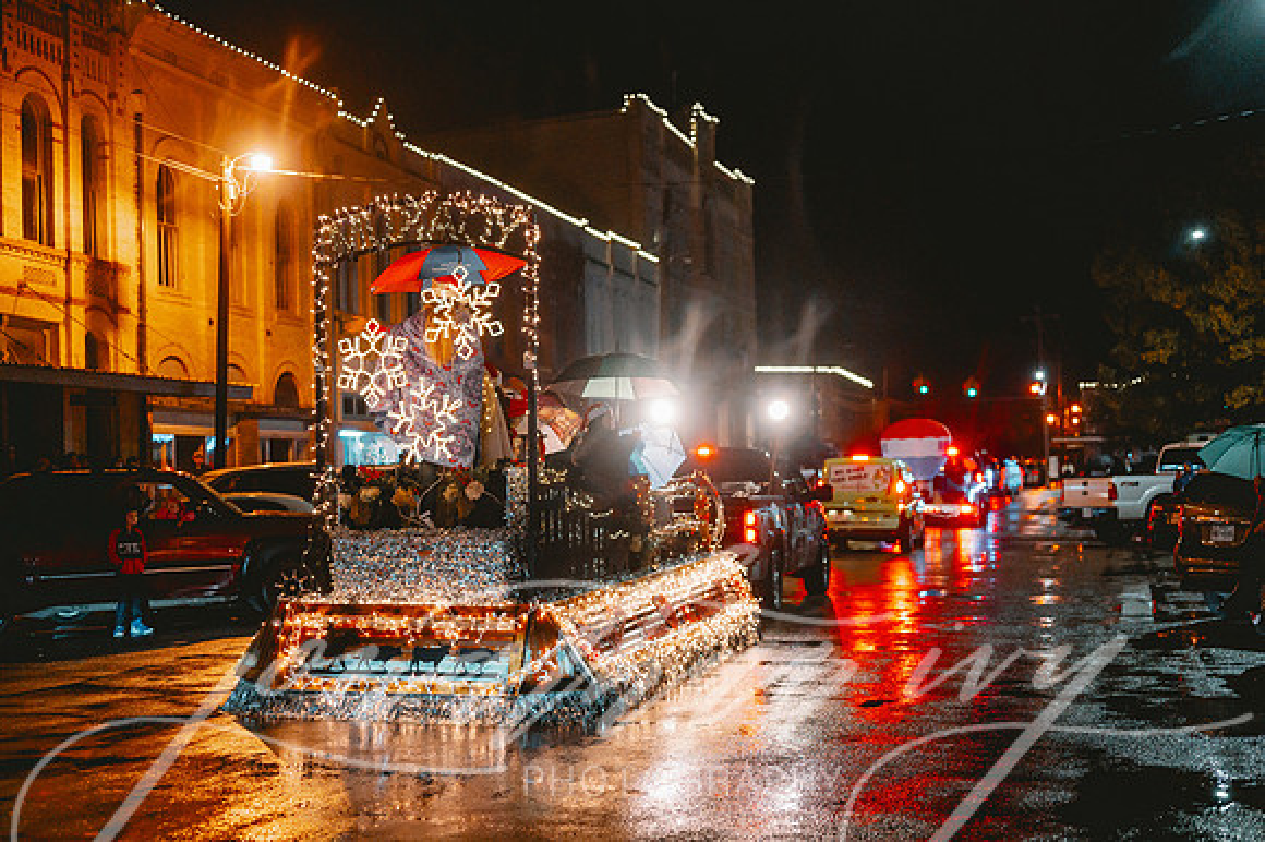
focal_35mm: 50
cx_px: 632
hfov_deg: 39.6
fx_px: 1756
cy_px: 421
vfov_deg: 27.0
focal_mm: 50
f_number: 1.8
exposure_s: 1/800
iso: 5000
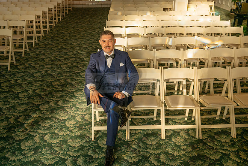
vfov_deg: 35.1
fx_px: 262
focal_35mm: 38
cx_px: 124
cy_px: 83
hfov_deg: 50.7
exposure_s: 1/250
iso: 320
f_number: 4.5
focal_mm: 38
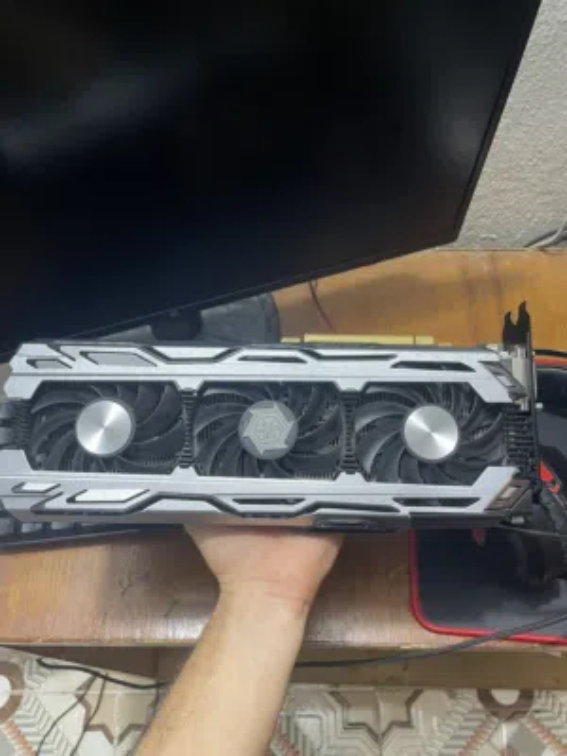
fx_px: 568
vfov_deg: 67.3
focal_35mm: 26
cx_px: 284
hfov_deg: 53.1
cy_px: 378
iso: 250
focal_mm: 4.2
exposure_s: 1/51
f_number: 1.6
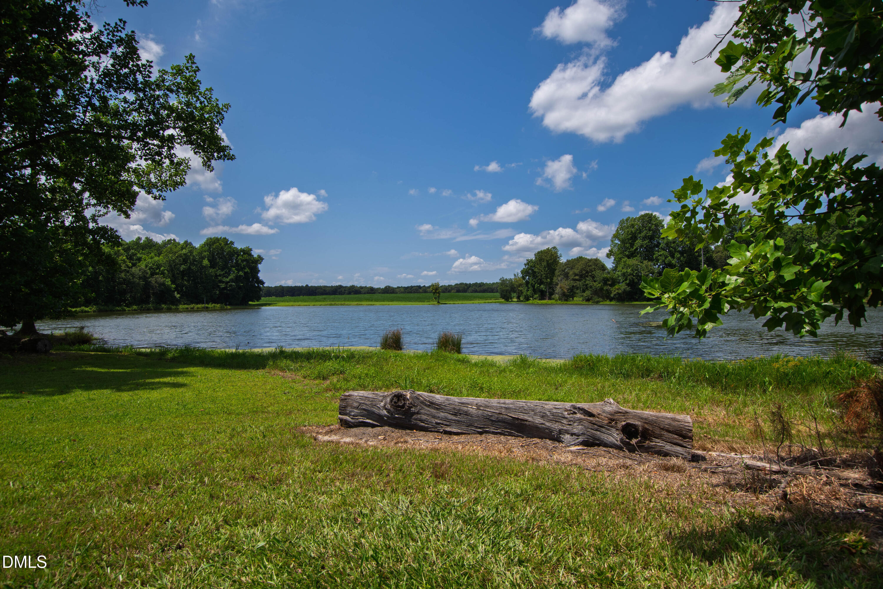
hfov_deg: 81.2
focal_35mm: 21
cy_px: 294
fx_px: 515
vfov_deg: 59.5
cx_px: 442
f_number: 9
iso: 100
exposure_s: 1/200
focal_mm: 14
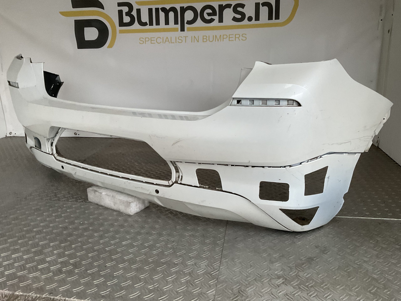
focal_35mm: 29
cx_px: 200
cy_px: 150
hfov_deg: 61.7
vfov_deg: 48.2
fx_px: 336
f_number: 1.8
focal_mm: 3
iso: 160
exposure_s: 1/50
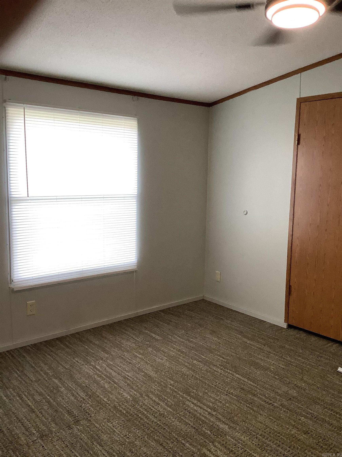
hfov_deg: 45.4
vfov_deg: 58.4
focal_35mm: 31
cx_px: 171
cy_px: 228
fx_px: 408
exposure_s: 1/60
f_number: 2.4
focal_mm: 3.3
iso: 125
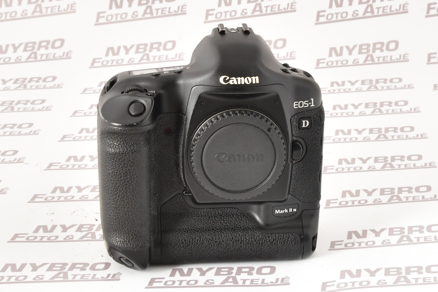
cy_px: 146
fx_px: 487
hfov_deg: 48.5
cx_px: 219
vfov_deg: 33.4
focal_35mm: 40
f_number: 13
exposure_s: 1/125
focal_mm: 40
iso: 1600
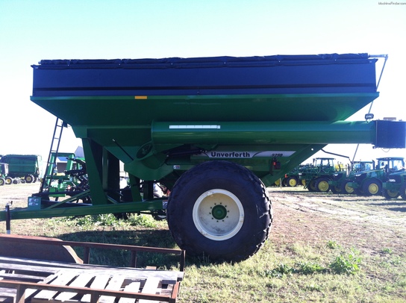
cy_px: 152
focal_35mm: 35
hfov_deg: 52.7
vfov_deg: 40.6
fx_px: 410
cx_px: 203
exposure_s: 1/221
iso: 80
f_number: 2.8
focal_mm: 3.85
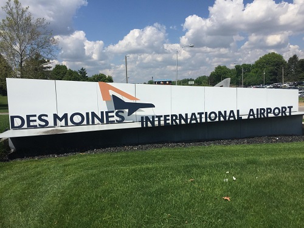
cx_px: 152
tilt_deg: -4.9
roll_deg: +1.0
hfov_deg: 61.7
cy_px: 114
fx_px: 255
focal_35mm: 29
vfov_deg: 48.2
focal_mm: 4.15
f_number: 2.2
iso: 32
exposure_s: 1/4405
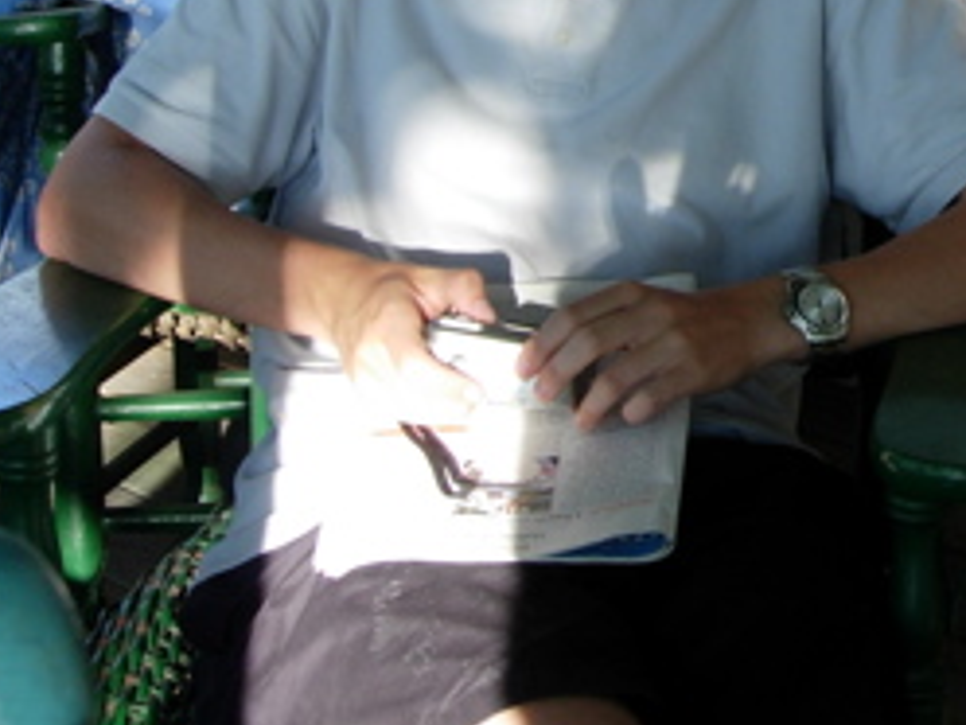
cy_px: -86
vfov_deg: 14.7
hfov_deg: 19.2
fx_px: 2735
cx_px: 1067
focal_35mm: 98
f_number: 2.8
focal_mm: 7.8
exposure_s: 1/108
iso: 64
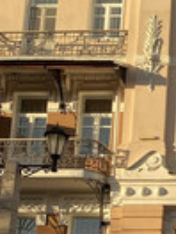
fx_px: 854
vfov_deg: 15.3
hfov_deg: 10.6
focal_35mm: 126
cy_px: 239
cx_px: 368
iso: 32
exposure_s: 1/1543
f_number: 1.8
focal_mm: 4.25
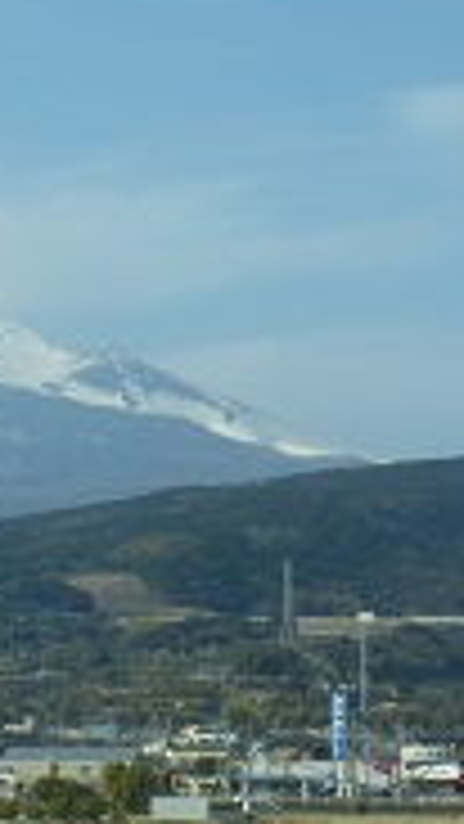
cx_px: -435
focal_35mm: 159
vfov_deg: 13.5
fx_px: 3476
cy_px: 495
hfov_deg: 7.4
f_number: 4.2
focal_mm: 9.9
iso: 100
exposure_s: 1/640
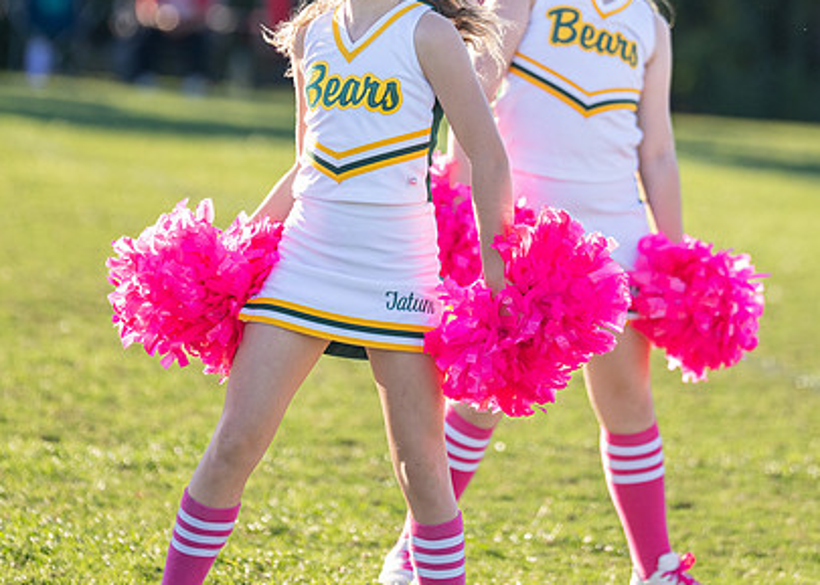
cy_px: 60
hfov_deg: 5.8
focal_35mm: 348
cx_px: 440
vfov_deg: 4.1
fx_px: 8102
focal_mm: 180
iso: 500
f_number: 2.8
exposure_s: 1/2500
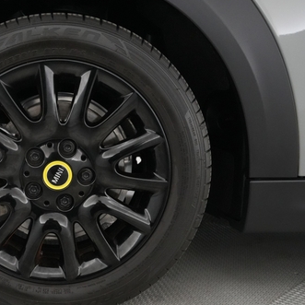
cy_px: 168
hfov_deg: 35.7
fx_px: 459
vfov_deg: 36.8
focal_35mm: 46
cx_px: 64
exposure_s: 1/125
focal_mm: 28
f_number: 4.5
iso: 8000
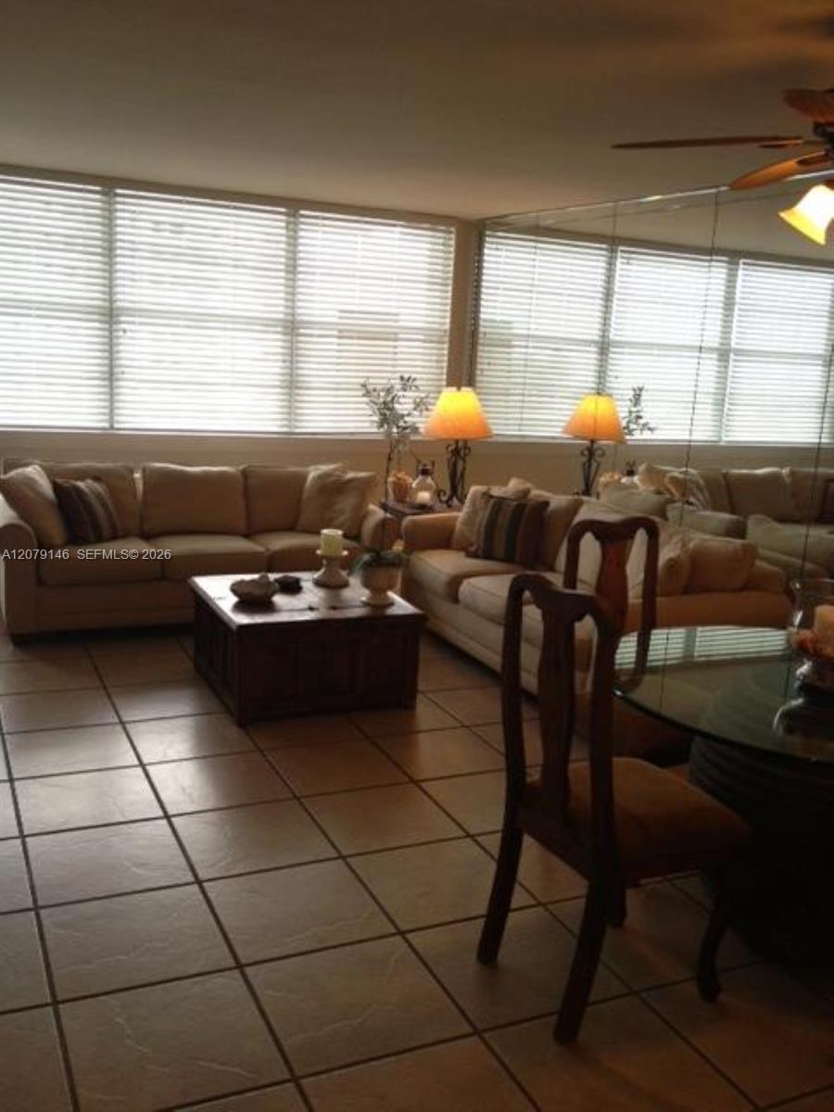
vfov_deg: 52.6
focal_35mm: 35
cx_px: 417
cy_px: 556
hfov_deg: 40.7
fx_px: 1124
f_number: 2.4
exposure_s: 1/60
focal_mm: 4.28
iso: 80
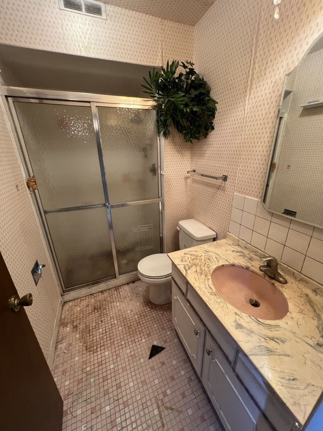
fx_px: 162
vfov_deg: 106.2
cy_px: 216
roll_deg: +0.7
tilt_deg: -19.8
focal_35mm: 13
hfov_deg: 89.9
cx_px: 162
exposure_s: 1/60
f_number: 1.8
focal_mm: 1.57
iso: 200
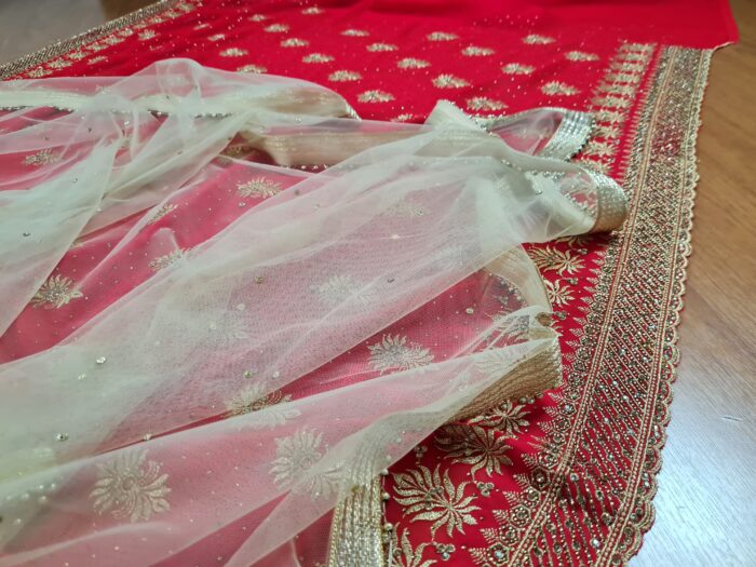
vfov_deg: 53.1
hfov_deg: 67.3
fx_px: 568
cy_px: 284
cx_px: 378
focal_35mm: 26
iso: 160
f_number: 1.8
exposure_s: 1/120
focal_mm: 5.4
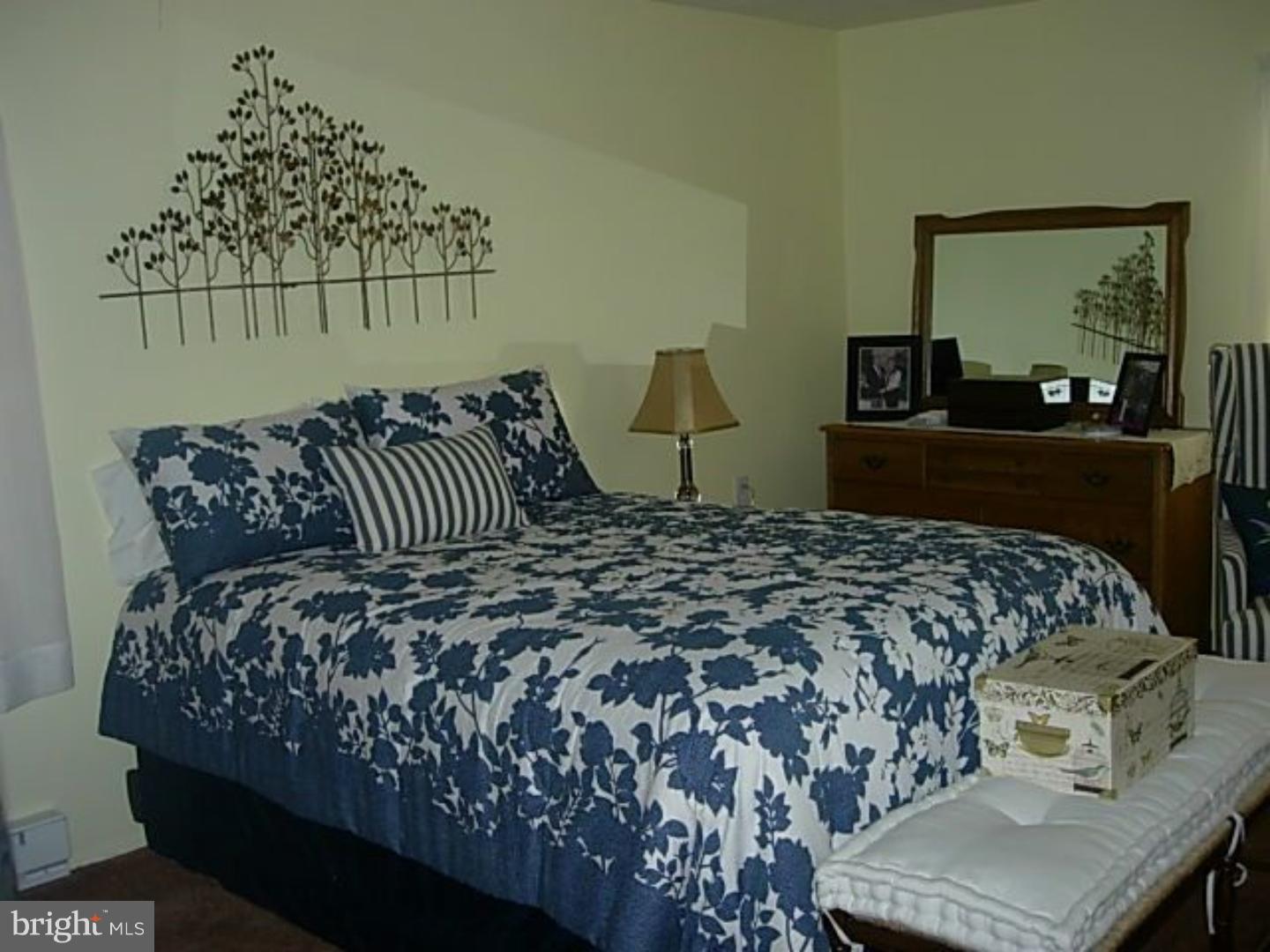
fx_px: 1394
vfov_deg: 37.7
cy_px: 476
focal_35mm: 38
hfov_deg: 49.0
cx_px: 635
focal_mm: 7.8
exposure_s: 1/64
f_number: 2.8
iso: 79
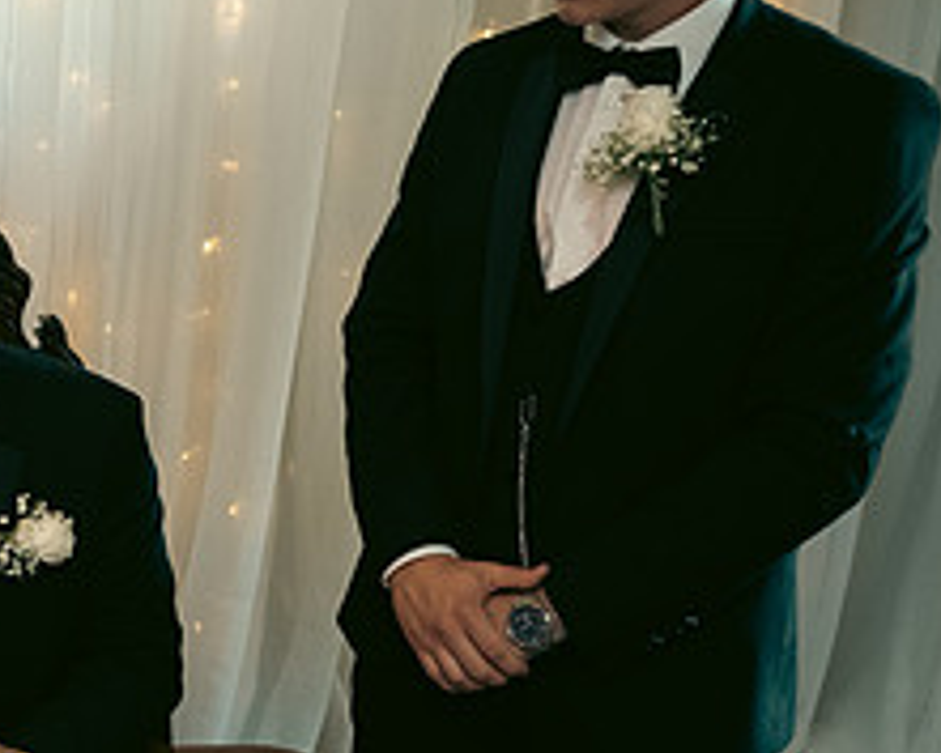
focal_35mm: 59
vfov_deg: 25.8
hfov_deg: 27.5
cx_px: -230
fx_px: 1644
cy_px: 423
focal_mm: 24
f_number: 3.5
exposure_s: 1/160
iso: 1250
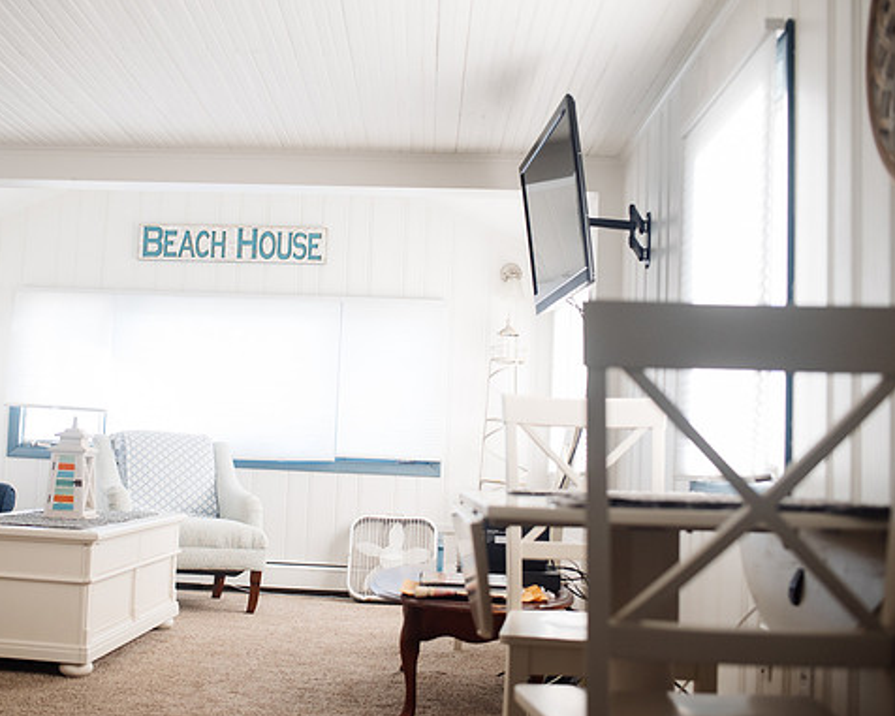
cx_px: 353
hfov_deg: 45.5
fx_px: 1060
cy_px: 360
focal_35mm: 40
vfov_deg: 37.3
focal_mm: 35
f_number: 2.8
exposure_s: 1/500
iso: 1000
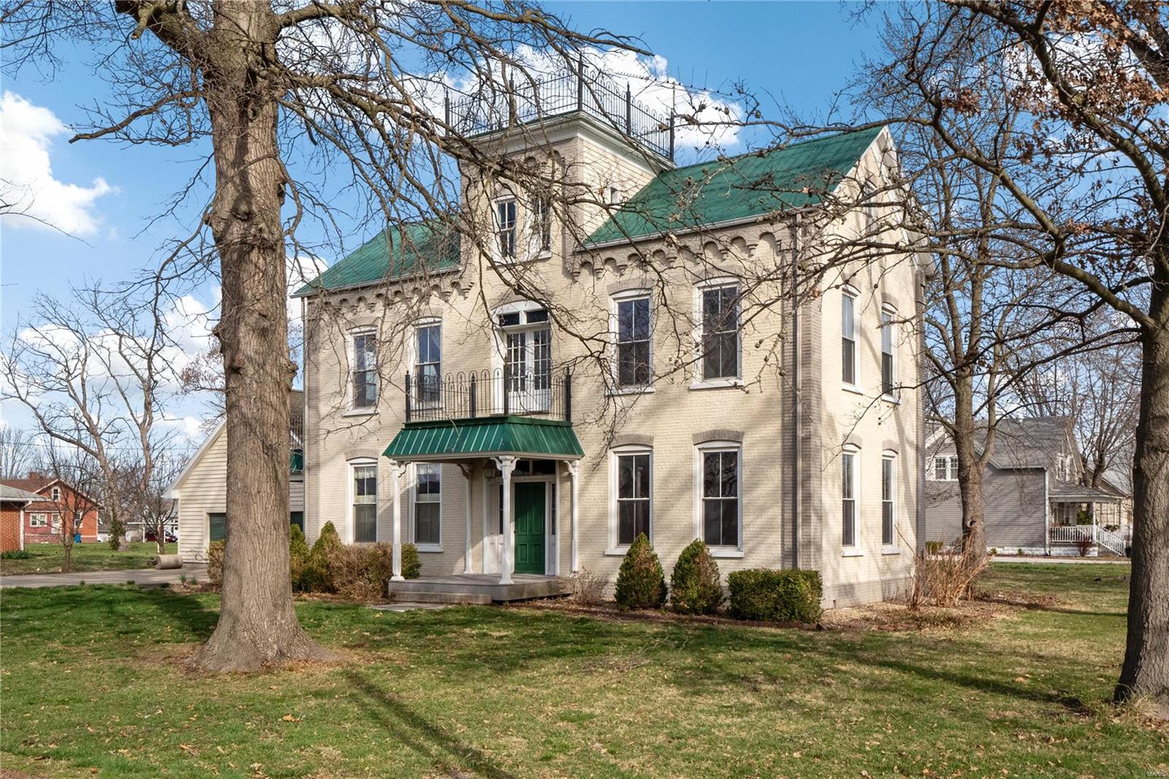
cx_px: 584
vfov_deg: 38.9
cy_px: 390
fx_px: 1104
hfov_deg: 55.8
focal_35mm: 34
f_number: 10
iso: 400
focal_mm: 17
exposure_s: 1/500
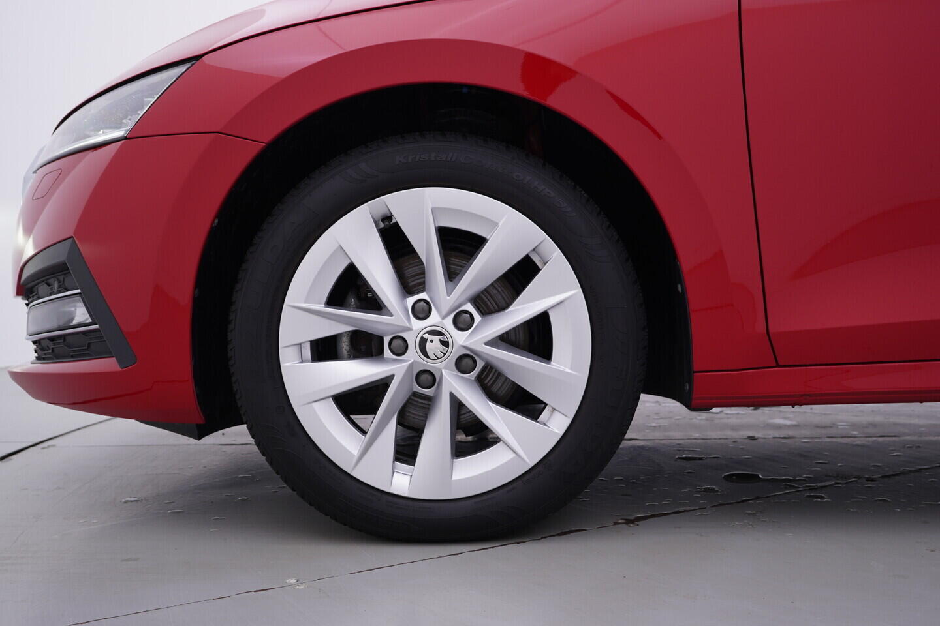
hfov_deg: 53.1
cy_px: 313
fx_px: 940
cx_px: 470
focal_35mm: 36
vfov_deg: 36.9
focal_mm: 24
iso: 125
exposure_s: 1/80
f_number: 4
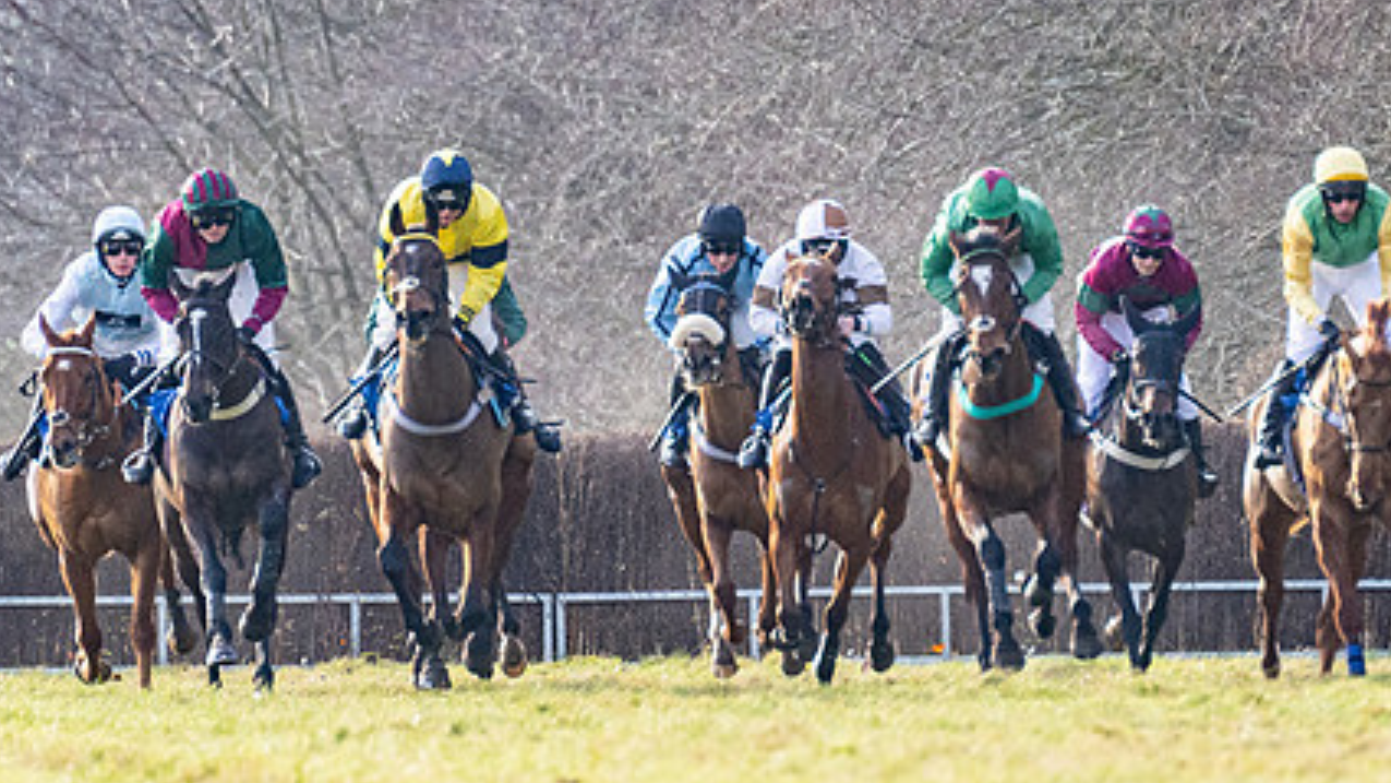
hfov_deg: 2.6
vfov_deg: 1.5
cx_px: 1008
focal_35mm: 825
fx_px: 30427
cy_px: 483
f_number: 4
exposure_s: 1/2500
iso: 800
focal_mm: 280
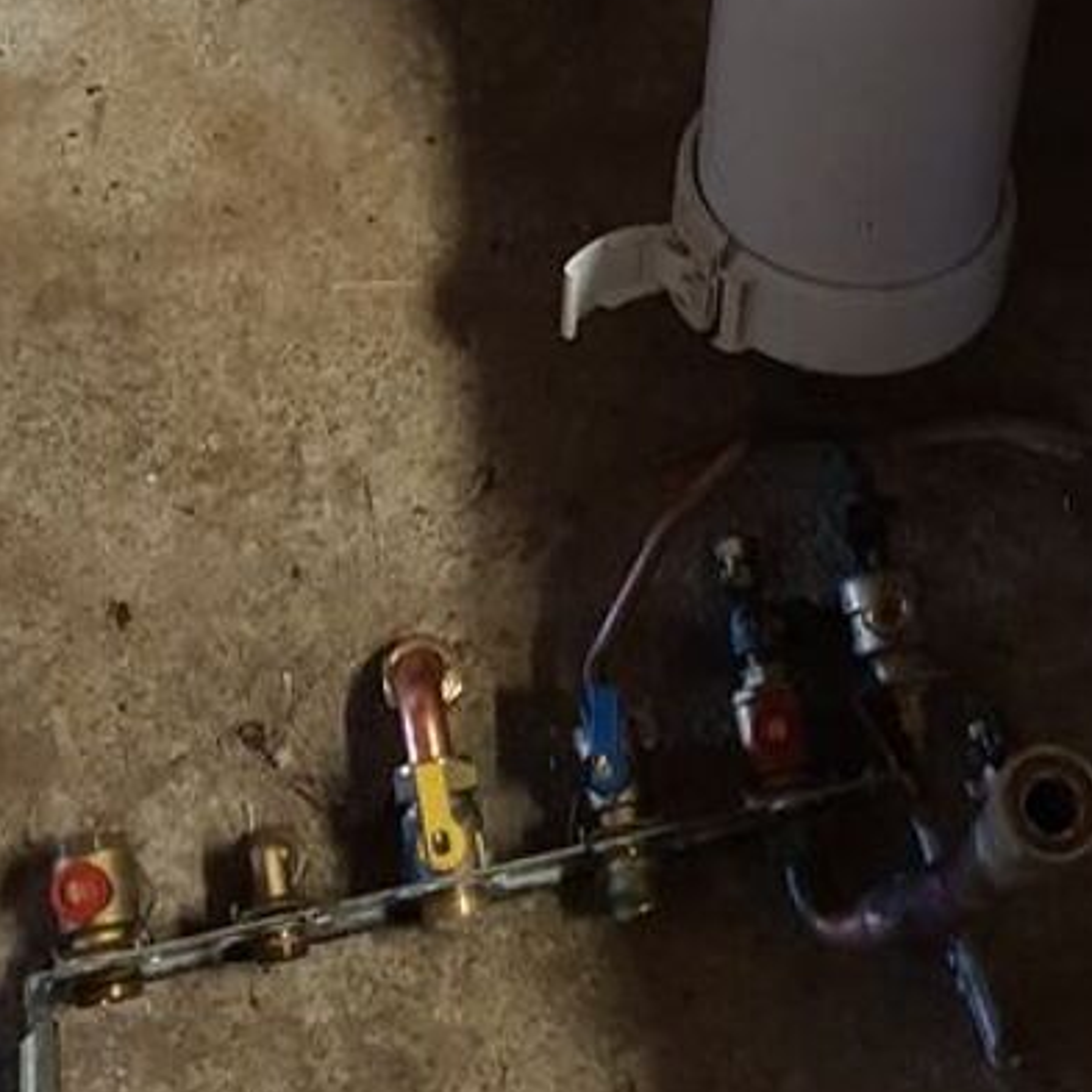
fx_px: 2784
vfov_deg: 20.3
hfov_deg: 22.1
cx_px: 695
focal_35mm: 78
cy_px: -326
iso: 250
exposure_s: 1/13
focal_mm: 4.3
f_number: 1.5
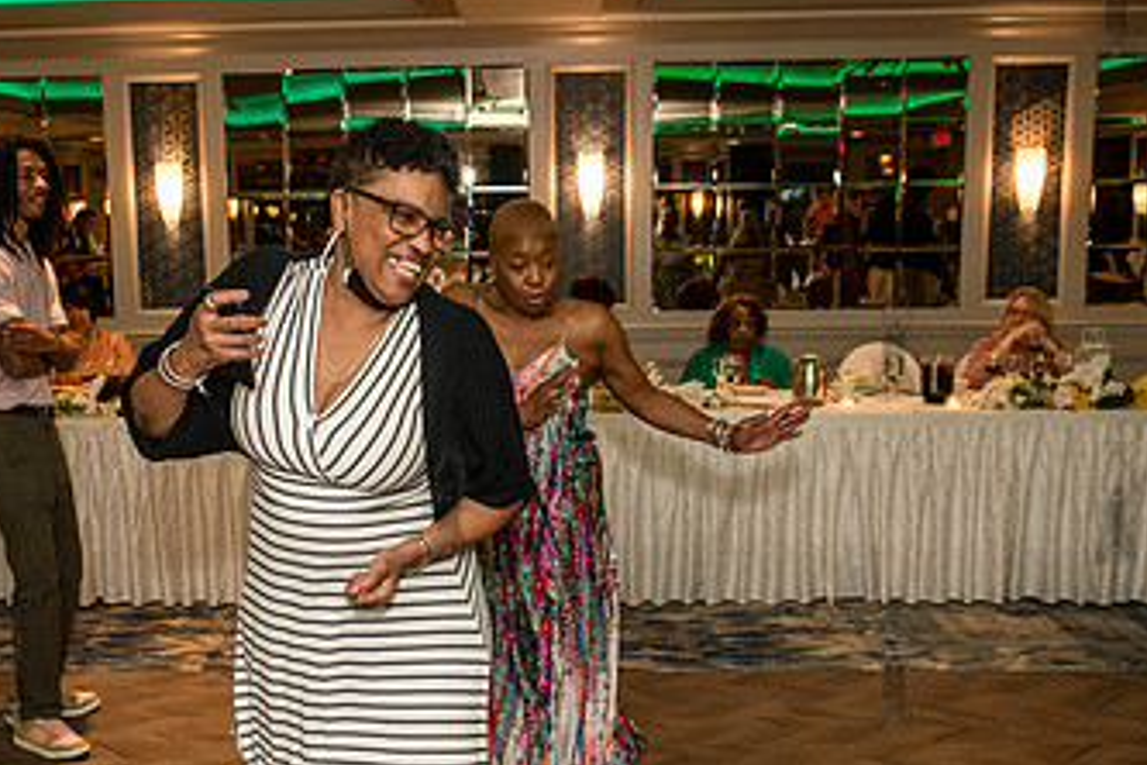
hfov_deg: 41.7
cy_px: 501
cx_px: 448
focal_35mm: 47
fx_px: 1497
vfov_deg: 28.5
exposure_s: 1/160
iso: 1600
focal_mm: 27
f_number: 3.5
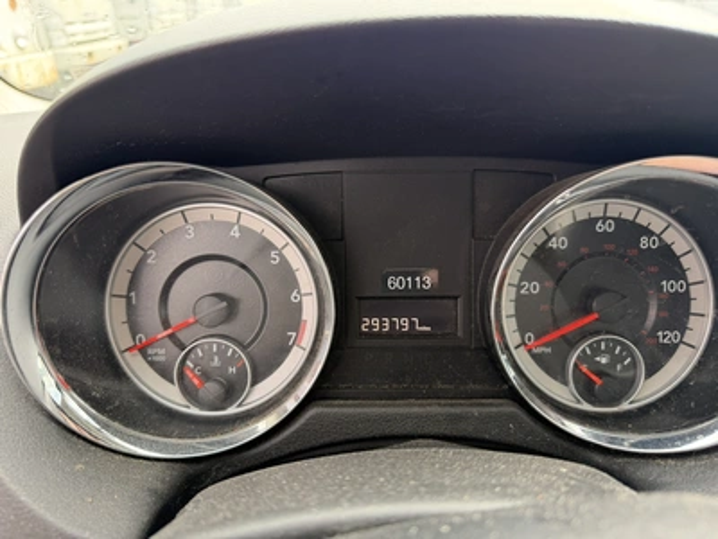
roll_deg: -1.5
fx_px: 498
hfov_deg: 71.6
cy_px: 270
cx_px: 359
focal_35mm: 24
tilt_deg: -28.8
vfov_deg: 56.8
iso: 200
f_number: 1.78
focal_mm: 6.76
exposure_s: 1/121
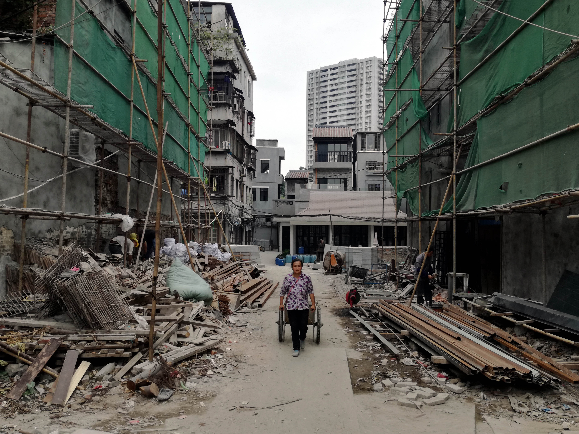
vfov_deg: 46.8
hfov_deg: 60.0
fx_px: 502
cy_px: 217
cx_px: 290
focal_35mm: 30
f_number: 2
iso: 50
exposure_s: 1/118
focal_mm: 3.79
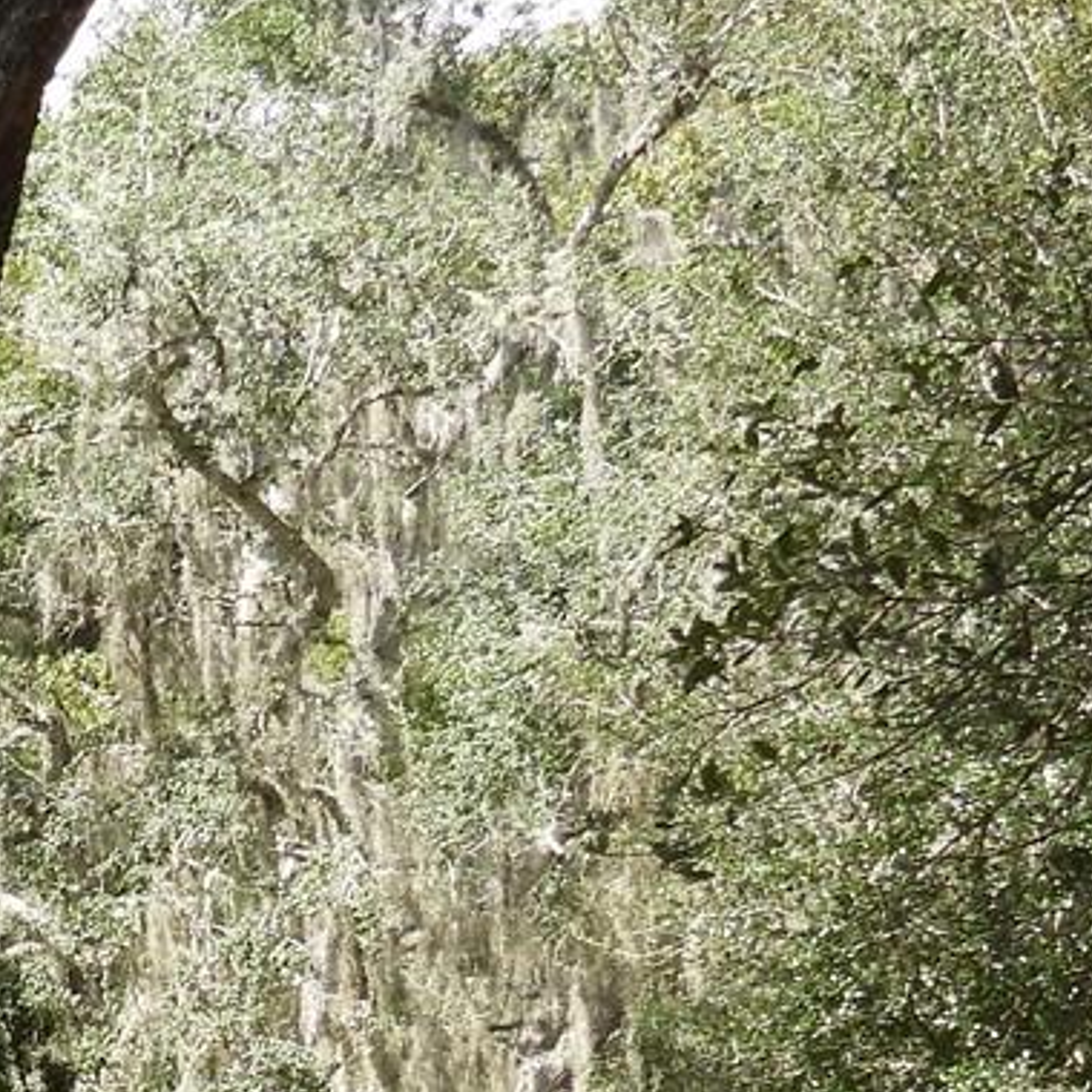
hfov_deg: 8.9
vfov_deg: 9.1
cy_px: 1695
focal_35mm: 186
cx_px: -1069
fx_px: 6638
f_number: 3.5
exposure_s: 1/320
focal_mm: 8.9
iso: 100
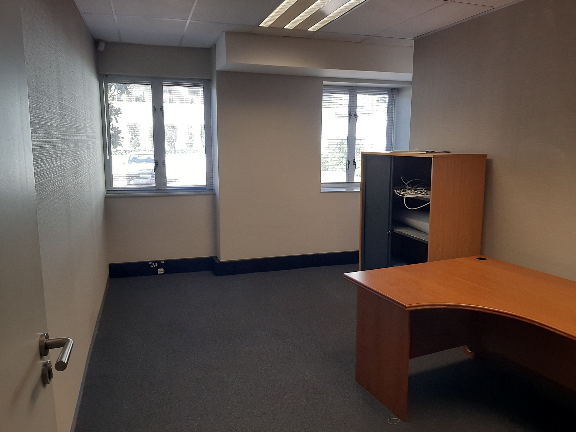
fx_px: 449
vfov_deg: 51.4
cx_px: 288
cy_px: 216
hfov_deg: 65.3
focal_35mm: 27
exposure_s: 1/50
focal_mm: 3.93
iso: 64
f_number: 1.7
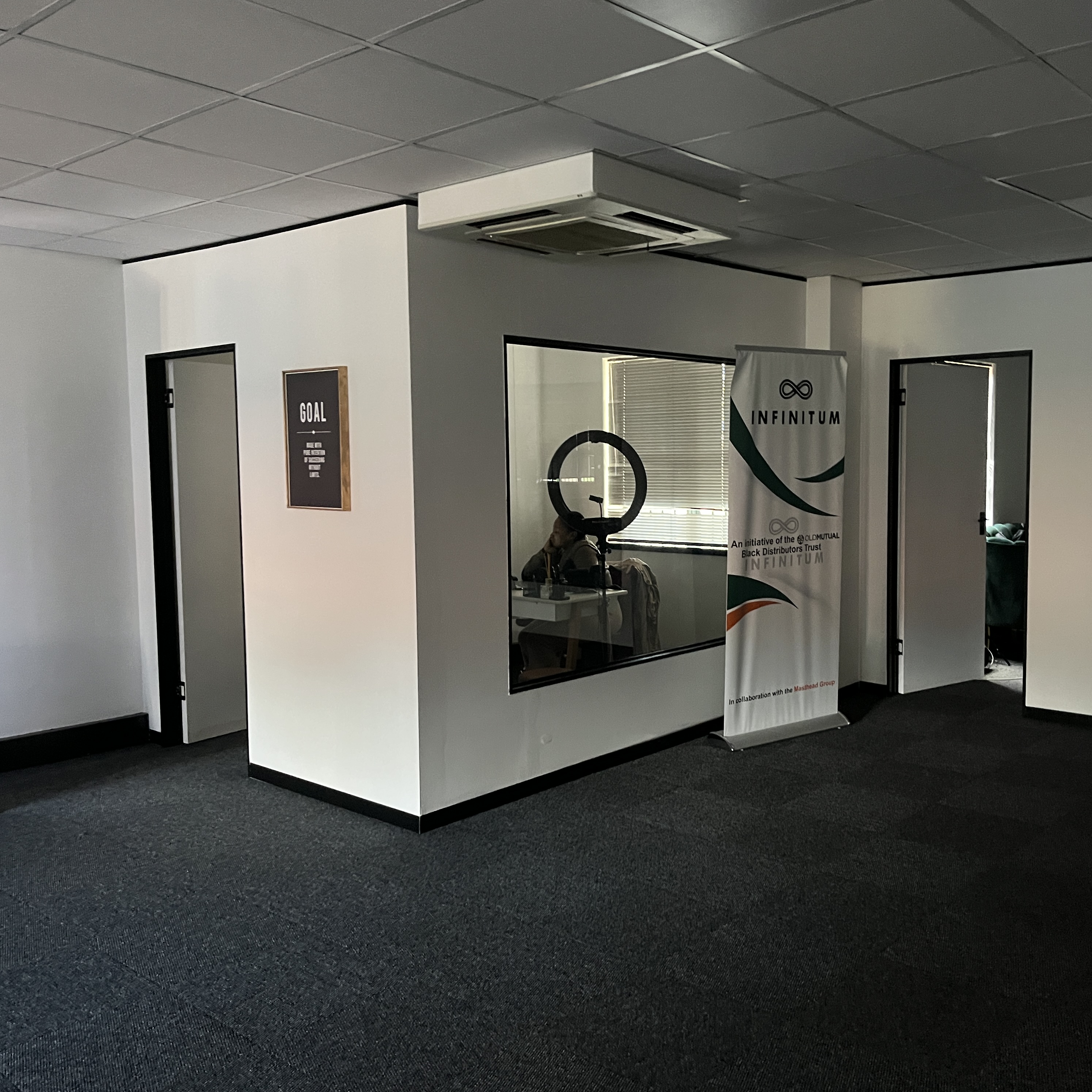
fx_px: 1106
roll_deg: -0.3
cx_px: 631
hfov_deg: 52.3
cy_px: 547
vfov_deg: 52.5
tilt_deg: -4.1
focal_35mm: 31
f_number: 1.6
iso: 640
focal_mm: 5.1
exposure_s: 1/33
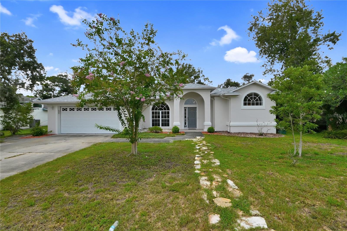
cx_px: 174
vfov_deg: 77.3
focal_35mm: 15
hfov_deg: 100.4
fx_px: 145
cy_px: 116
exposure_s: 1/800
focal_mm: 10
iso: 1000
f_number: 14
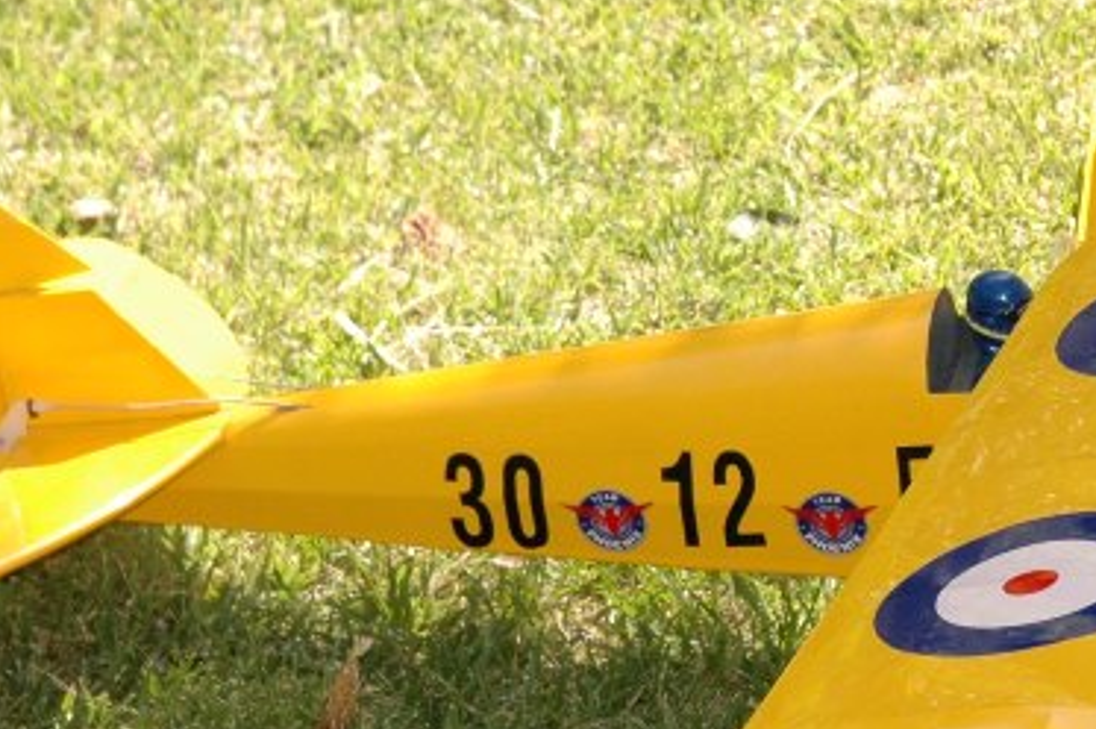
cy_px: 425
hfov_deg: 9.1
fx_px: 6886
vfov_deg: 6.1
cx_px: 937
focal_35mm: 226
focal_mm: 55
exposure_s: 1/500
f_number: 6.3
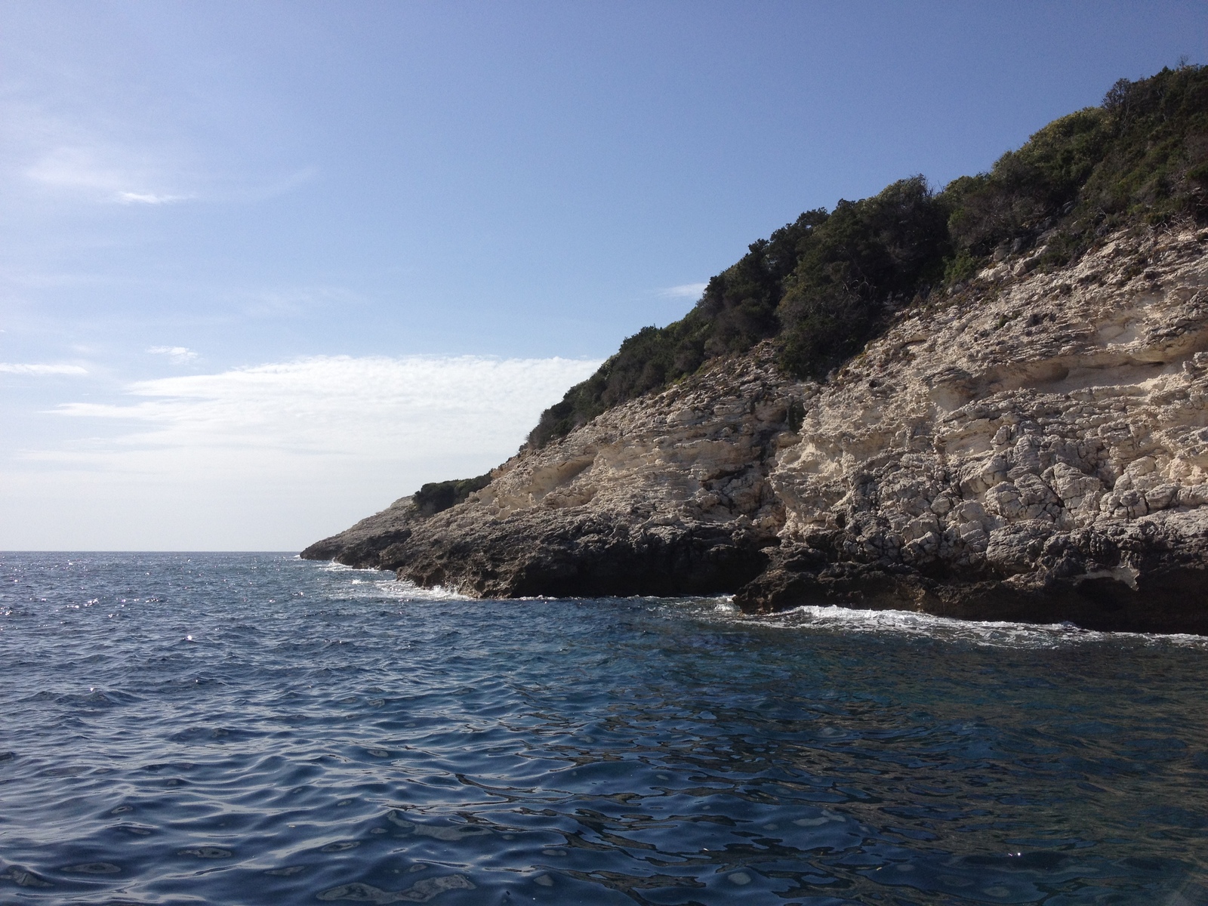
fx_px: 1221
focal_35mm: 35
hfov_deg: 52.6
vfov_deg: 40.7
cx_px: 604
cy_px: 453
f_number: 2.4
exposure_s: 1/2762
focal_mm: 4.28
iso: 64
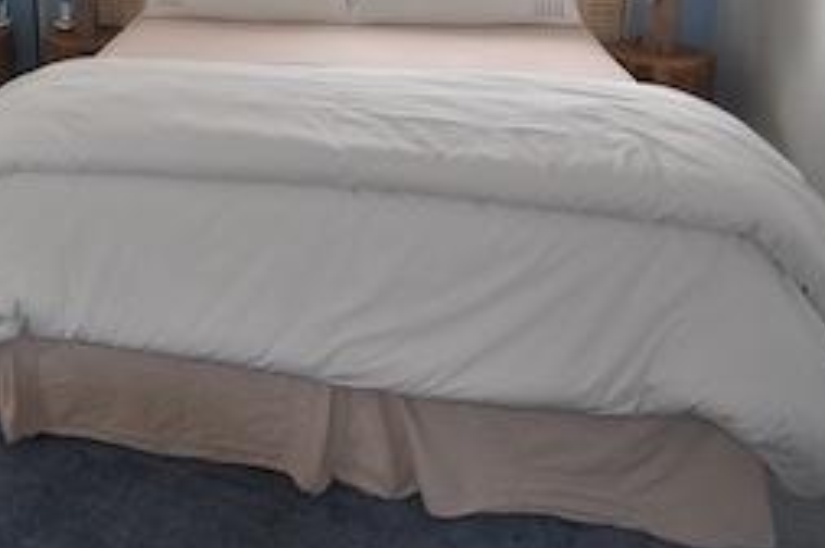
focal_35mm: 38
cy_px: -2
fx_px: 870
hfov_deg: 46.1
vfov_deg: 32.2
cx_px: 91
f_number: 3.5
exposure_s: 1/160
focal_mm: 10
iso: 400
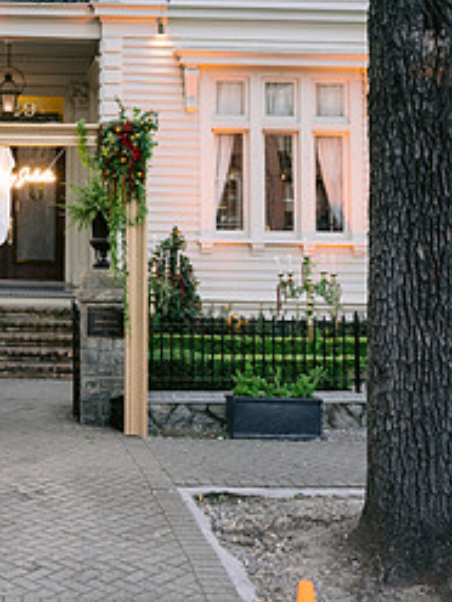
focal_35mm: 63
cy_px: 135
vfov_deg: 30.1
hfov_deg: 22.4
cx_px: 2
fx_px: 1097
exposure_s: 1/80
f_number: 4
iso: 800
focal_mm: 28
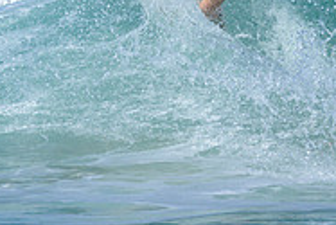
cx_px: 124
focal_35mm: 2479
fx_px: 23155
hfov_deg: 0.8
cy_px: -100
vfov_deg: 0.6
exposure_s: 1/2500
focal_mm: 800
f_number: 6.3
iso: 320
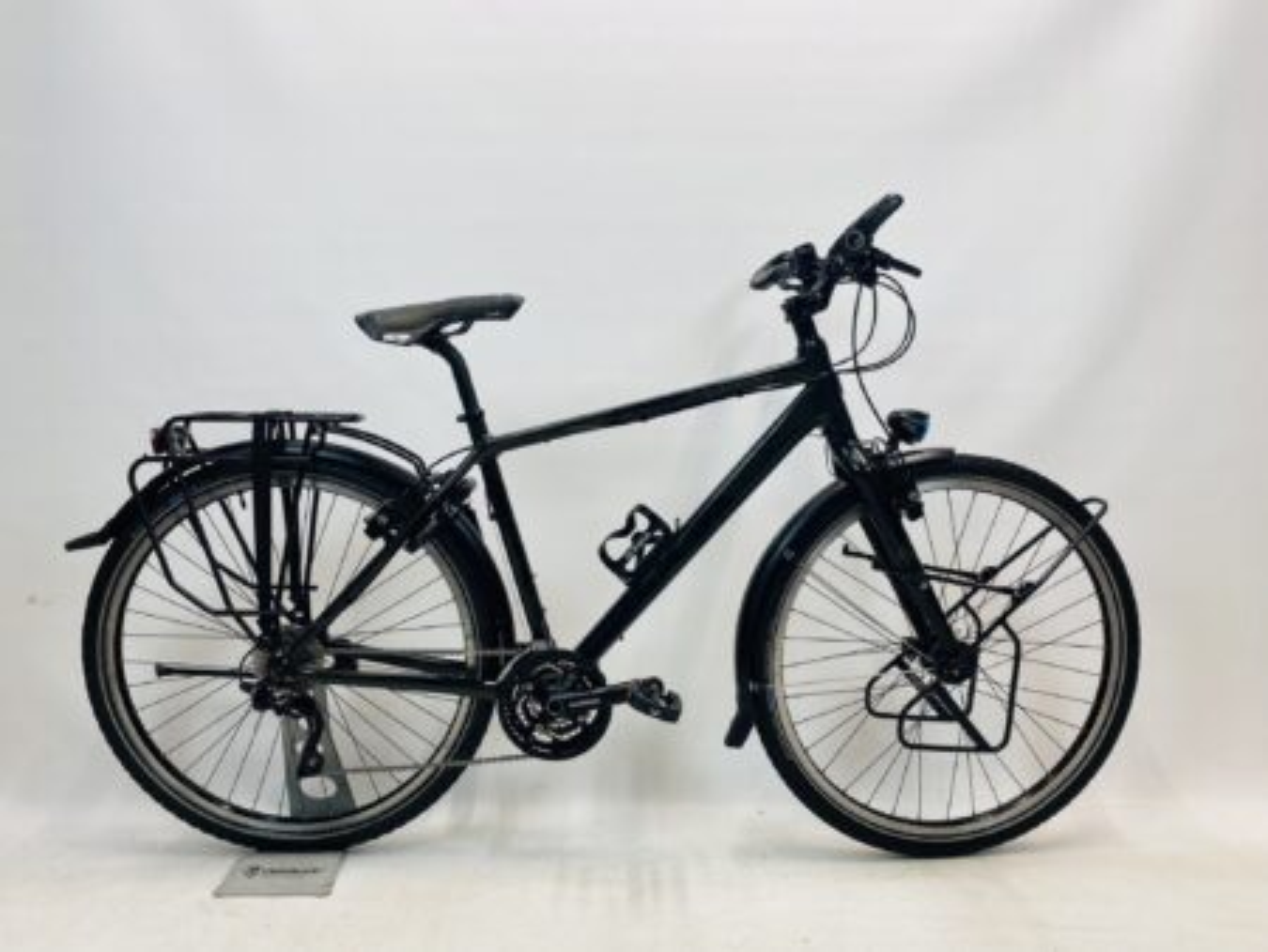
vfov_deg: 53.1
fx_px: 953
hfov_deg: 67.3
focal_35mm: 26
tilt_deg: -3.9
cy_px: 476
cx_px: 634
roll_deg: +0.1
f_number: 1.8
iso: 40
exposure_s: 1/100
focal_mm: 4.25
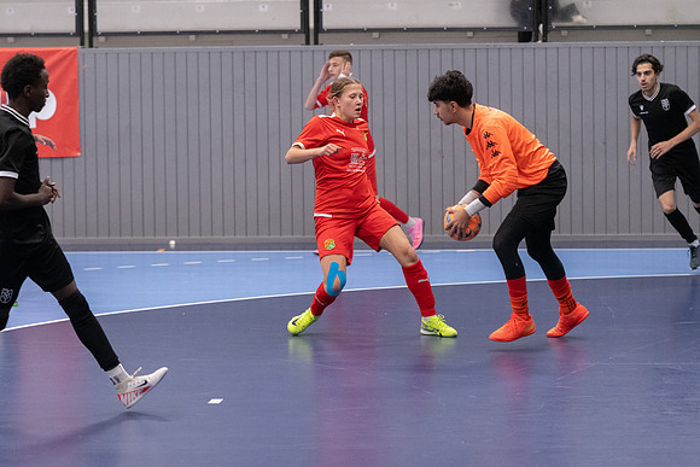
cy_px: 234
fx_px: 2771
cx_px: 350
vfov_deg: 9.6
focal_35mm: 142
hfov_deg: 14.4
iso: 5600
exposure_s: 1/640
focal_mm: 95
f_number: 3.2
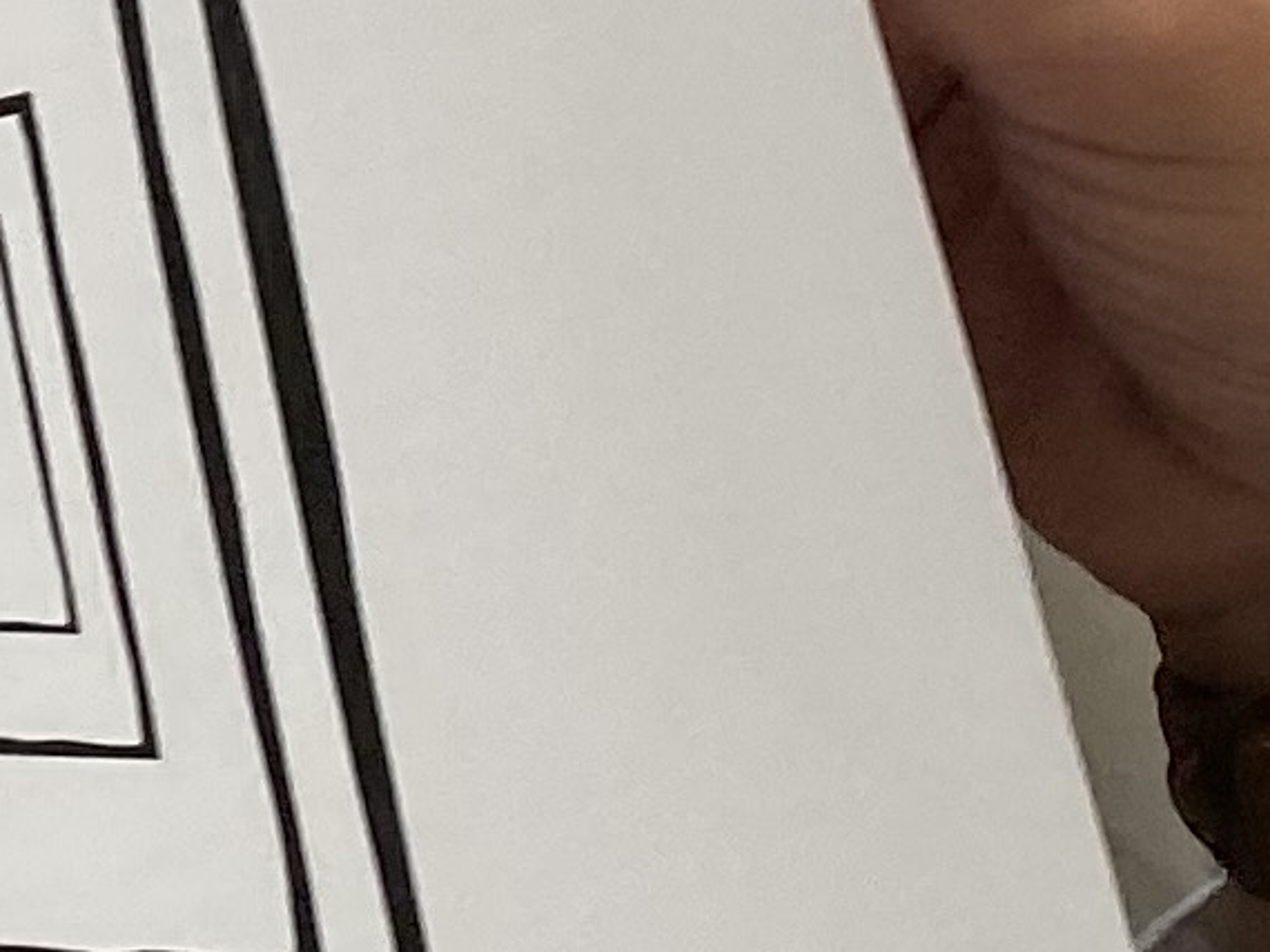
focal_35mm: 184
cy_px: -629
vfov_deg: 7.9
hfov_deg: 9.9
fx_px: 6748
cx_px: -1417
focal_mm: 4.25
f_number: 1.8
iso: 100
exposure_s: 1/121
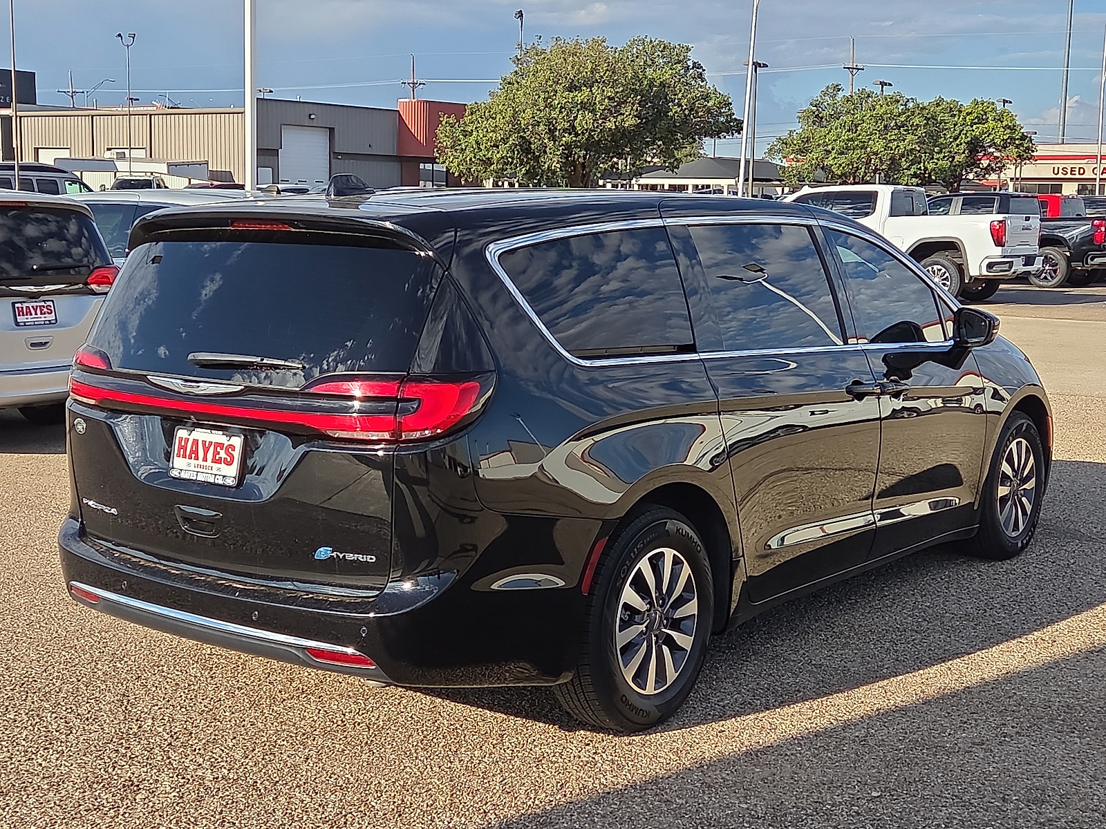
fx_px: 1534
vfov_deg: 30.3
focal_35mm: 48
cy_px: 414
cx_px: 553
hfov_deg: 39.7
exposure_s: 1/1250
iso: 25
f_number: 1.8
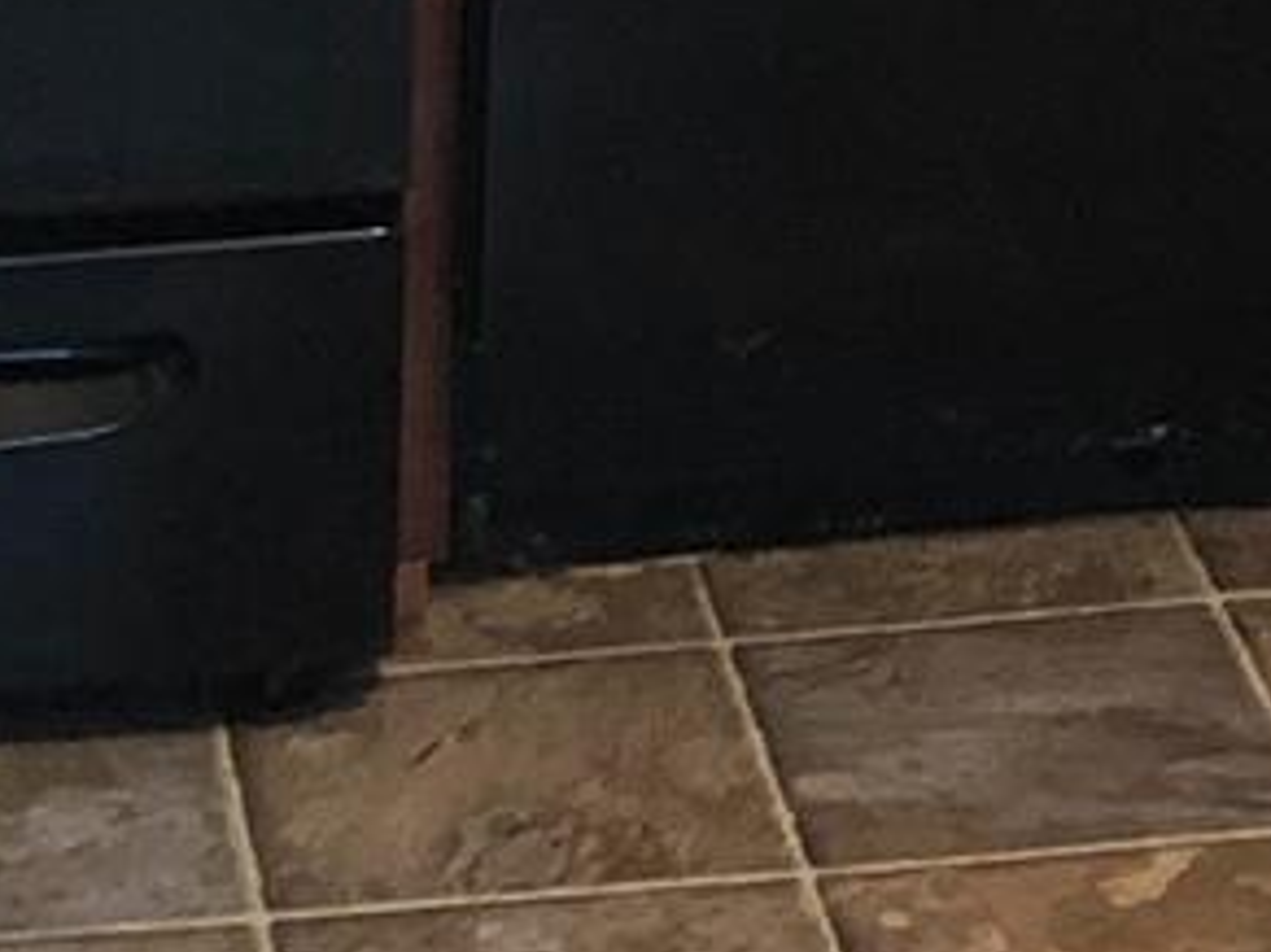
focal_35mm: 197
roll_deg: -3.8
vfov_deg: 6.9
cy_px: -1668
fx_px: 7230
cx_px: 1481
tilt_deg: -6.8
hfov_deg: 9.9
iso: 100
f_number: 1.8
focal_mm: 3.99
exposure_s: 1/10
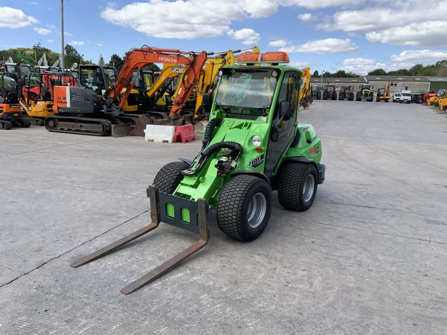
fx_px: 374
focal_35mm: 29
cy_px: 168
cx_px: 224
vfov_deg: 48.2
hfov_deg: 61.7
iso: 16
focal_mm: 3
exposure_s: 1/829
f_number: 1.8
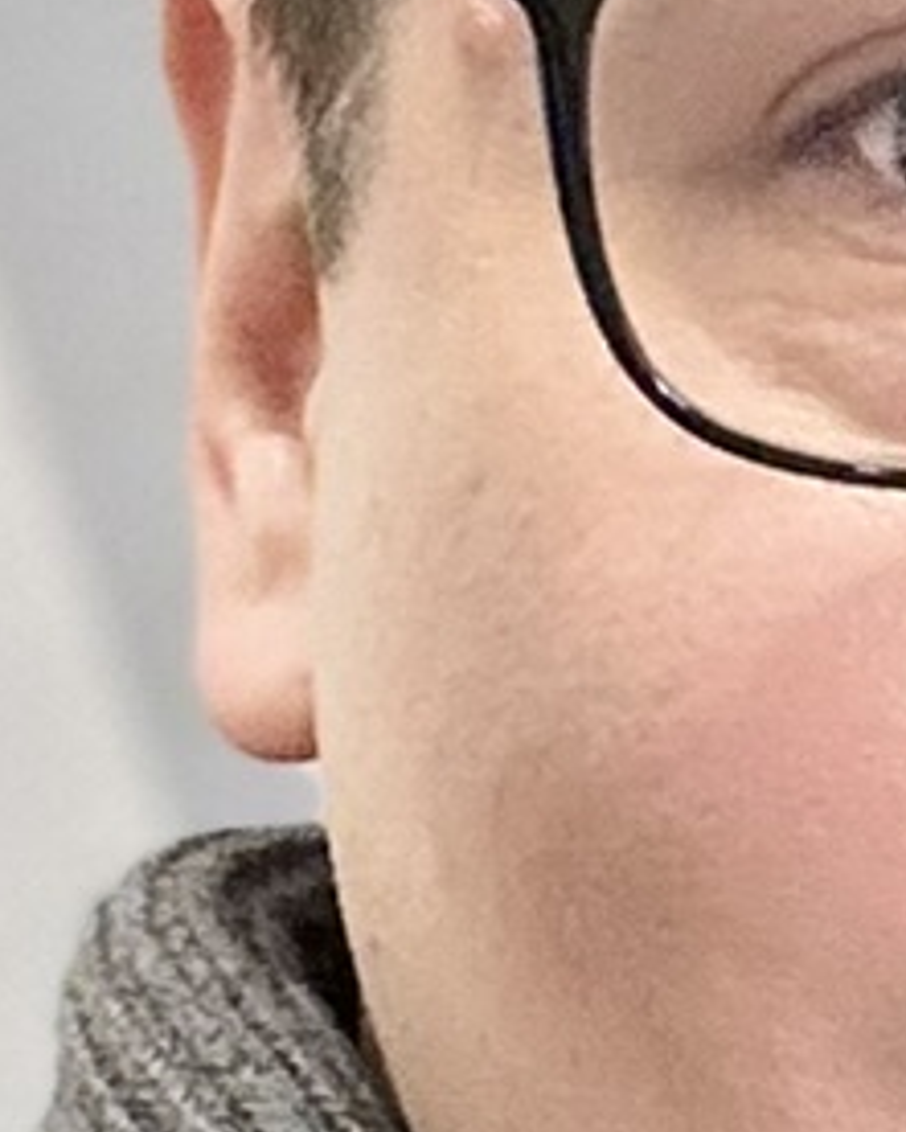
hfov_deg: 7.0
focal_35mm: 217
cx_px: 1619
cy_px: 2067
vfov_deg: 8.5
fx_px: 7269
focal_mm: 2.69
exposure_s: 1/40
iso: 250
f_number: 1.9
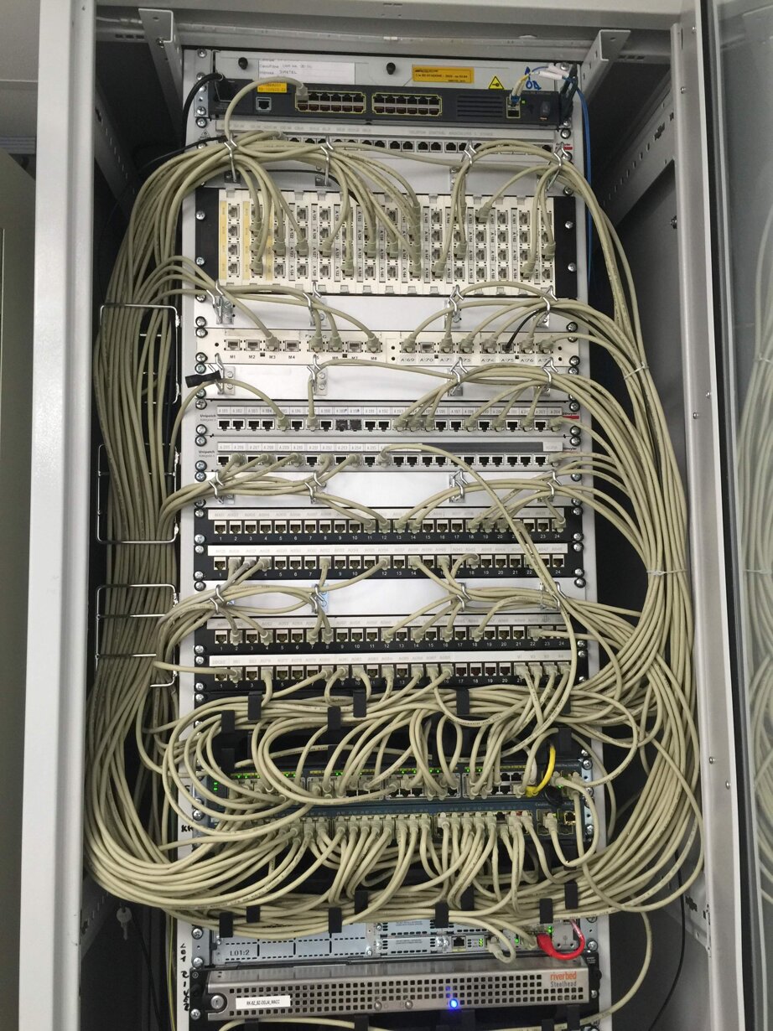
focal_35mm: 29
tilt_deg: +4.8
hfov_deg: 48.2
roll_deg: +1.0
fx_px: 864
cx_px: 386
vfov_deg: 61.7
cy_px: 516
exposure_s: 1/17
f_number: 2.2
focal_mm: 4.15
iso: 64
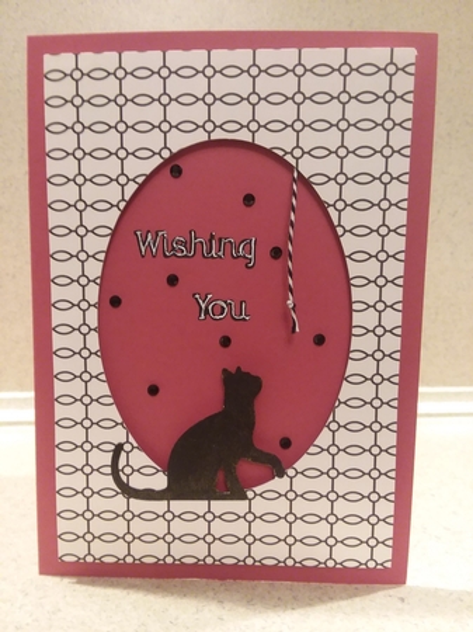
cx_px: 236
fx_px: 492
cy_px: 316
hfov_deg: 51.3
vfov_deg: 65.4
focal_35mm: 27
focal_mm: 2.91
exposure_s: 1/20
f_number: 1.9
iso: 200
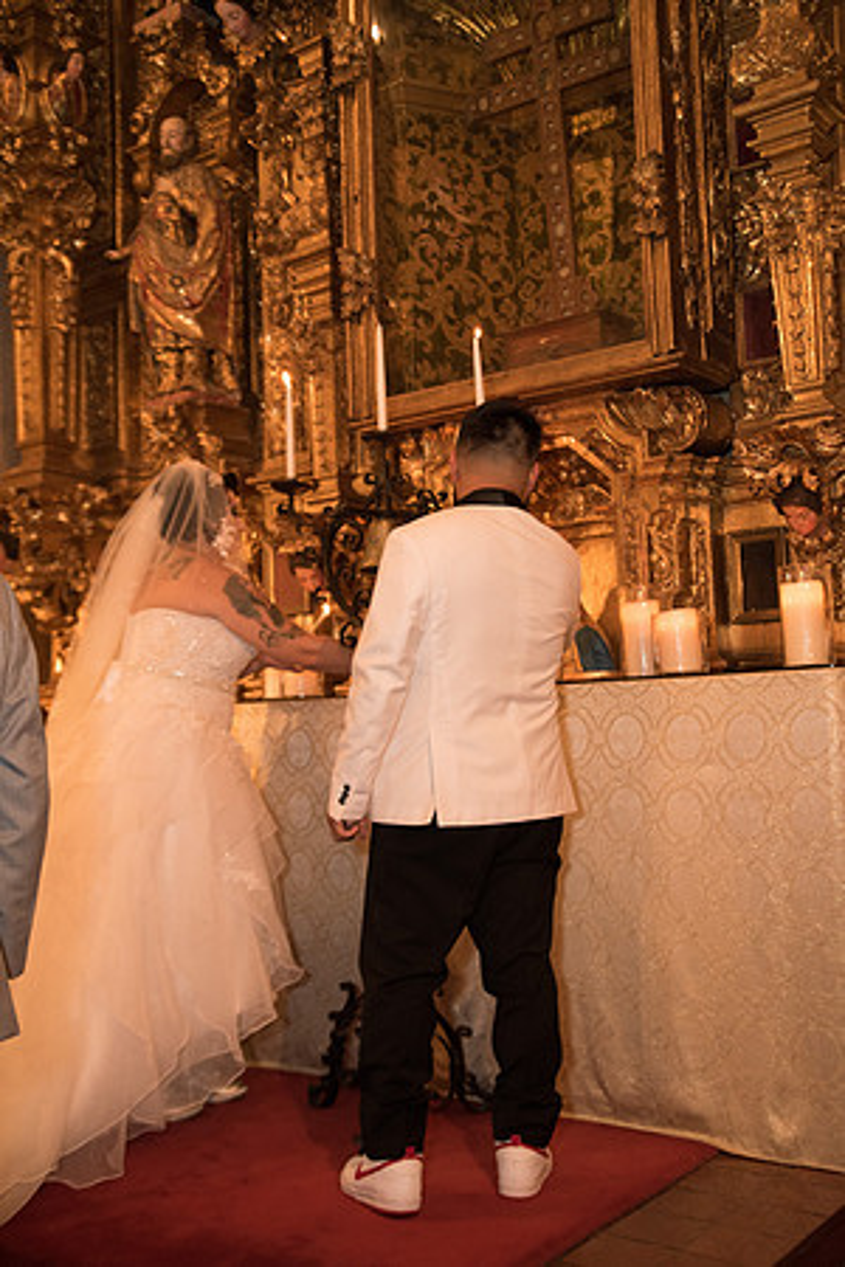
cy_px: 634
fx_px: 1267
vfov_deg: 53.1
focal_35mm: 36
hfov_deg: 36.9
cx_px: 422
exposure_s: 1/80
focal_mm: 36
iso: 4000
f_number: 2.8
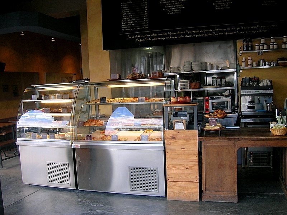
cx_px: 144
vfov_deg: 41.8
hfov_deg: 54.0
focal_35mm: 34
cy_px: 108
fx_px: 282
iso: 50
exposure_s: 1/47.7
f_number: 2.9
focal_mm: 5.7
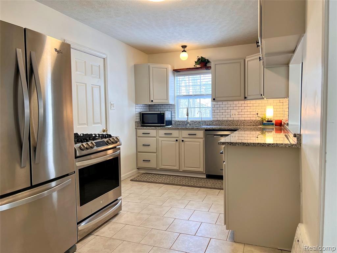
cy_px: 126
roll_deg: +1.3
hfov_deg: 67.3
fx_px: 253
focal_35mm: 26
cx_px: 168
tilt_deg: -4.2
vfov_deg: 53.1
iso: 100
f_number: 1.5
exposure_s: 1/120
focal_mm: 5.7
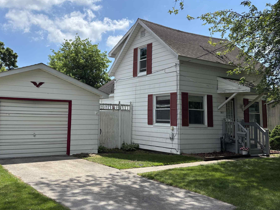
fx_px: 291
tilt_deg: +7.7
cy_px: 82
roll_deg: -1.0
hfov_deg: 51.0
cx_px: 112
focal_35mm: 36
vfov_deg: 39.4
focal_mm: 5.96
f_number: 1.6
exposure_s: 1/4082
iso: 50
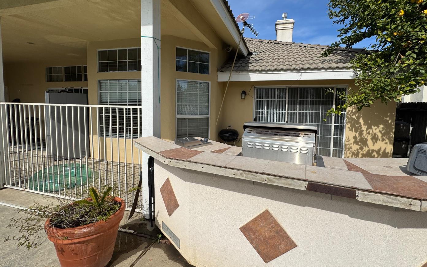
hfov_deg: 97.6
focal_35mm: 16
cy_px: 118
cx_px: 230
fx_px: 186
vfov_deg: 71.0
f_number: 2.2
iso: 50
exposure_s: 1/2674
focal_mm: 2.22
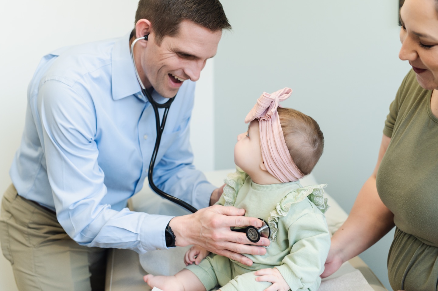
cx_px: 219
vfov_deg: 27.0
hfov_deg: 39.6
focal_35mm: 50
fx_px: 608
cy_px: 146
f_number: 2.8
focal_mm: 50
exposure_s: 1/400
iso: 640
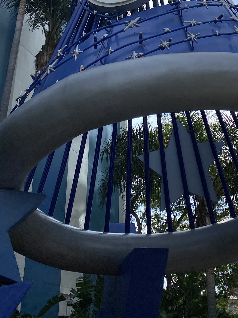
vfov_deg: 29.0
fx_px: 568
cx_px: 174
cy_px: -9
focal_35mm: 62
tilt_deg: +33.7
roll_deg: +2.2
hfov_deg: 23.4
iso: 32
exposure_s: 1/4444
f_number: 1.8
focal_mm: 4.25
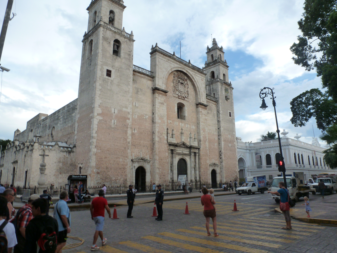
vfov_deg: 56.8
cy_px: 126
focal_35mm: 24
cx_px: 168
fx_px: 234
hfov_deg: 71.6
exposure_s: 1/200
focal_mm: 4.3
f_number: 4
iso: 160
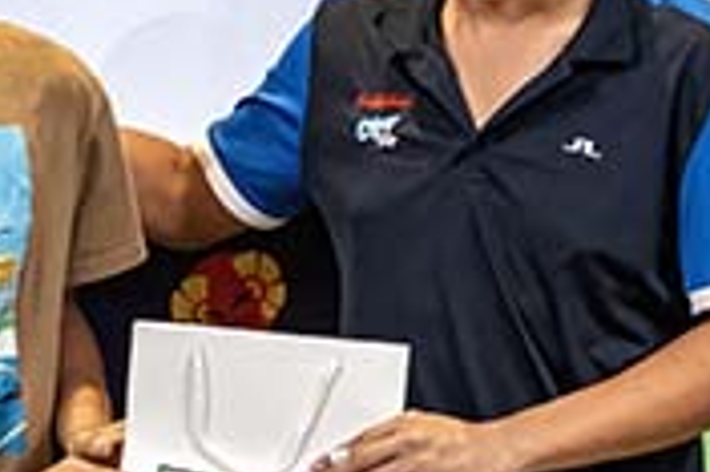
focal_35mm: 158
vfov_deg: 8.6
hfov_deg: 13.0
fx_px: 3113
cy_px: 464
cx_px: 234
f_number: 6.3
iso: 10000
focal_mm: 29
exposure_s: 1/200
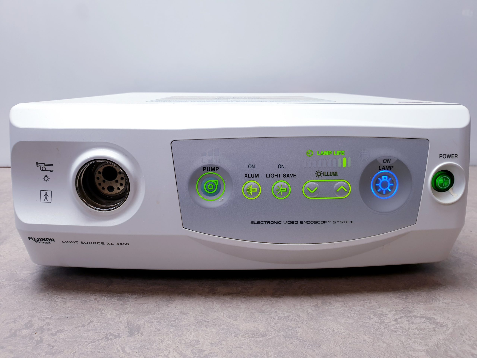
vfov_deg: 53.1
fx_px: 358
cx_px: 238
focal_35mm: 26
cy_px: 179
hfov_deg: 67.3
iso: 50
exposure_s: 1/50
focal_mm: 4.3
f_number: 2.4
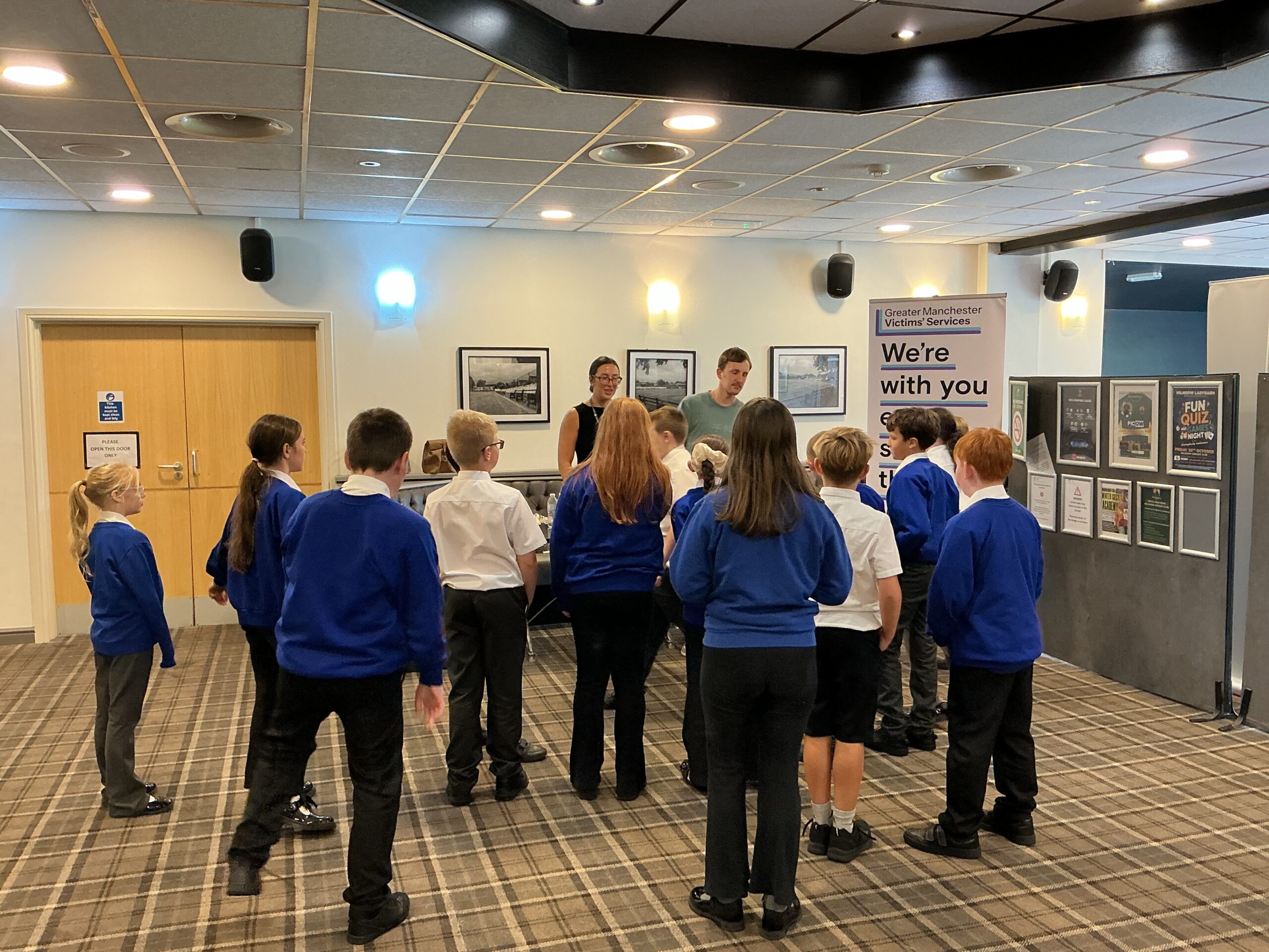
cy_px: 476
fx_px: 1063
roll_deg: +0.2
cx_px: 634
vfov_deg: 48.2
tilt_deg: -6.3
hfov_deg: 61.7
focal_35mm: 29
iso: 100
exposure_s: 1/50
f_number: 1.8
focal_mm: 3
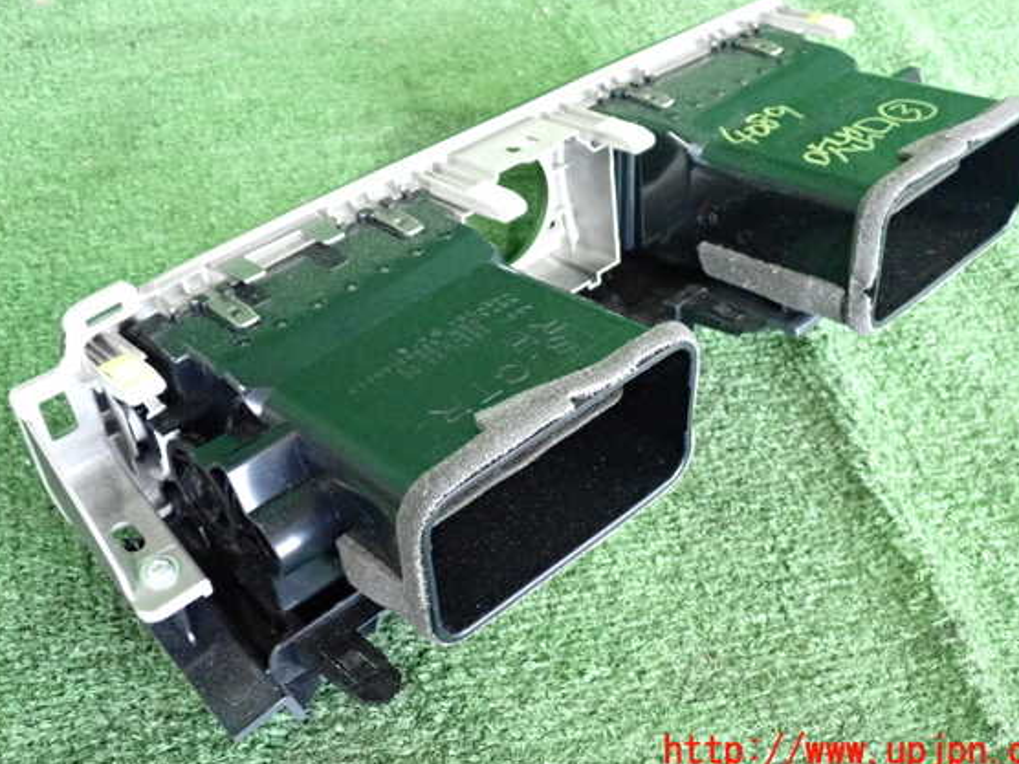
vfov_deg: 35.1
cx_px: 528
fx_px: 1207
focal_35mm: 41
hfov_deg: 45.8
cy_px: 363
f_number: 2.7
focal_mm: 6.83
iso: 3200
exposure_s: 1/125
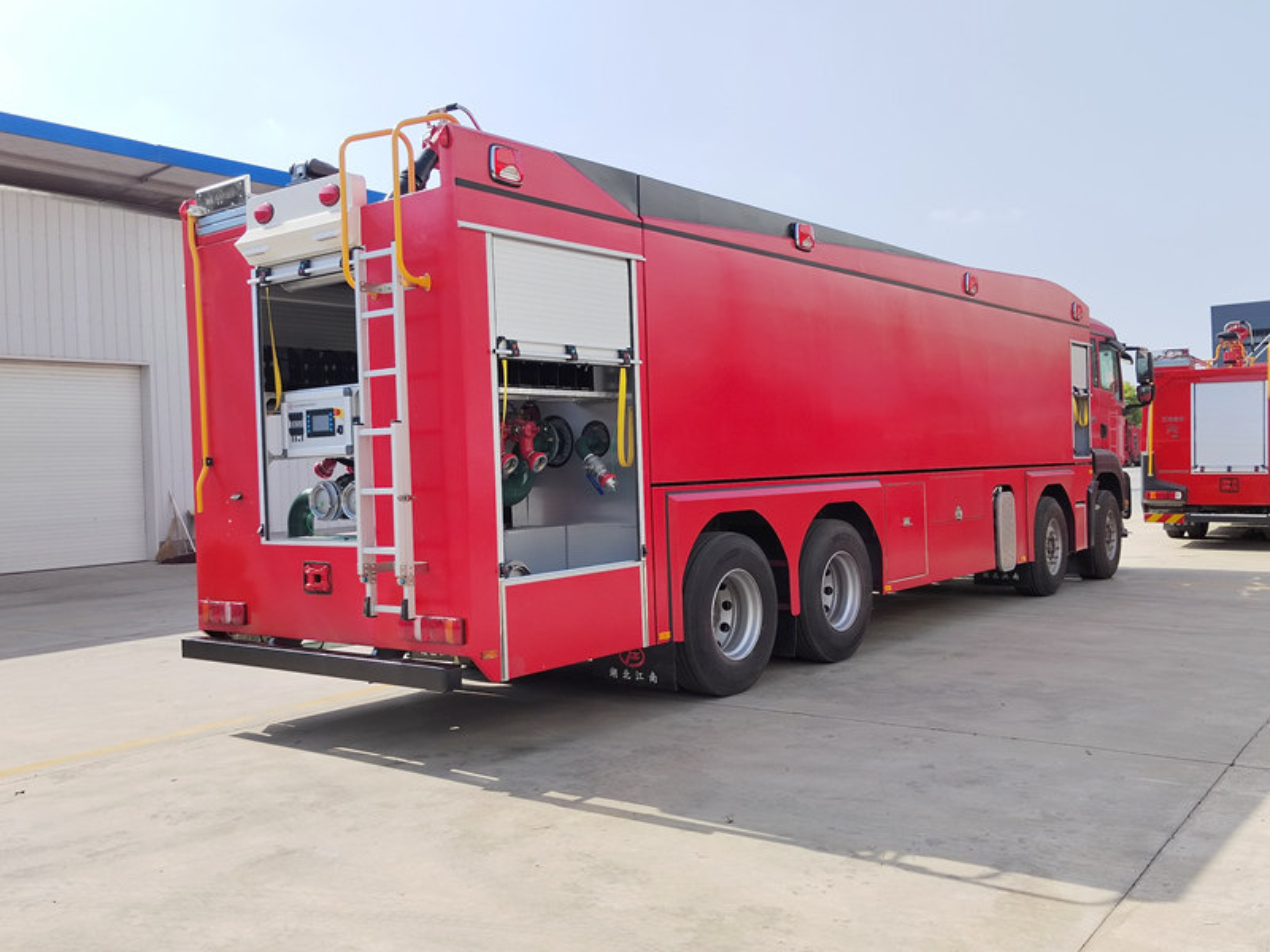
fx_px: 1137
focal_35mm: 31
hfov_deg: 58.4
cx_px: 635
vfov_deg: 45.4
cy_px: 476
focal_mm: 5.52
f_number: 1.9
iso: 219
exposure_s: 1/2000
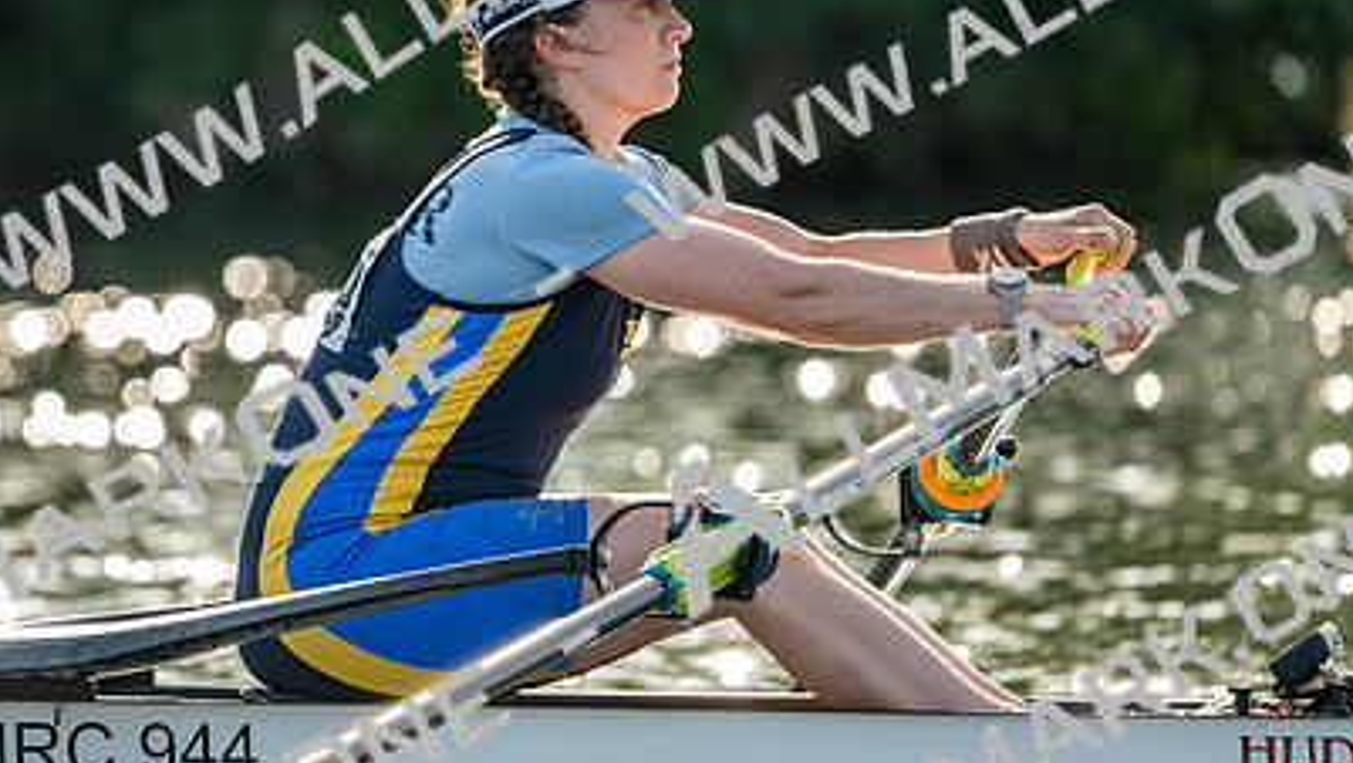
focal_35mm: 606
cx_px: 381
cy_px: 299
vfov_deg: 2.0
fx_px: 21751
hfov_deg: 3.6
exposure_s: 1/2500
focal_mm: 400
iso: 1000
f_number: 4.5
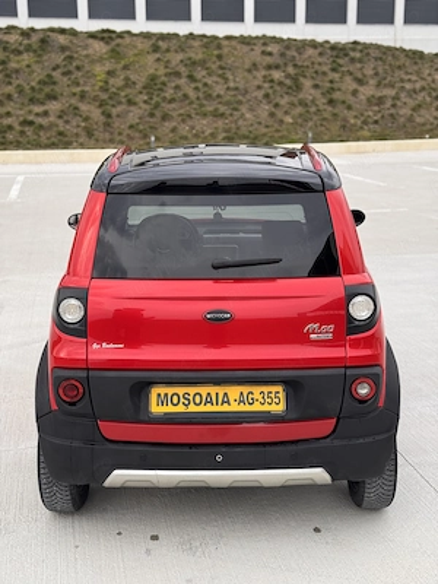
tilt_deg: -13.8
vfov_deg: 39.7
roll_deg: +0.5
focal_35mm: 48
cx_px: 219
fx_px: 810
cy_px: 292
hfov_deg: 30.3
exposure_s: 1/926
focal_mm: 6.76
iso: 64
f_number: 1.78
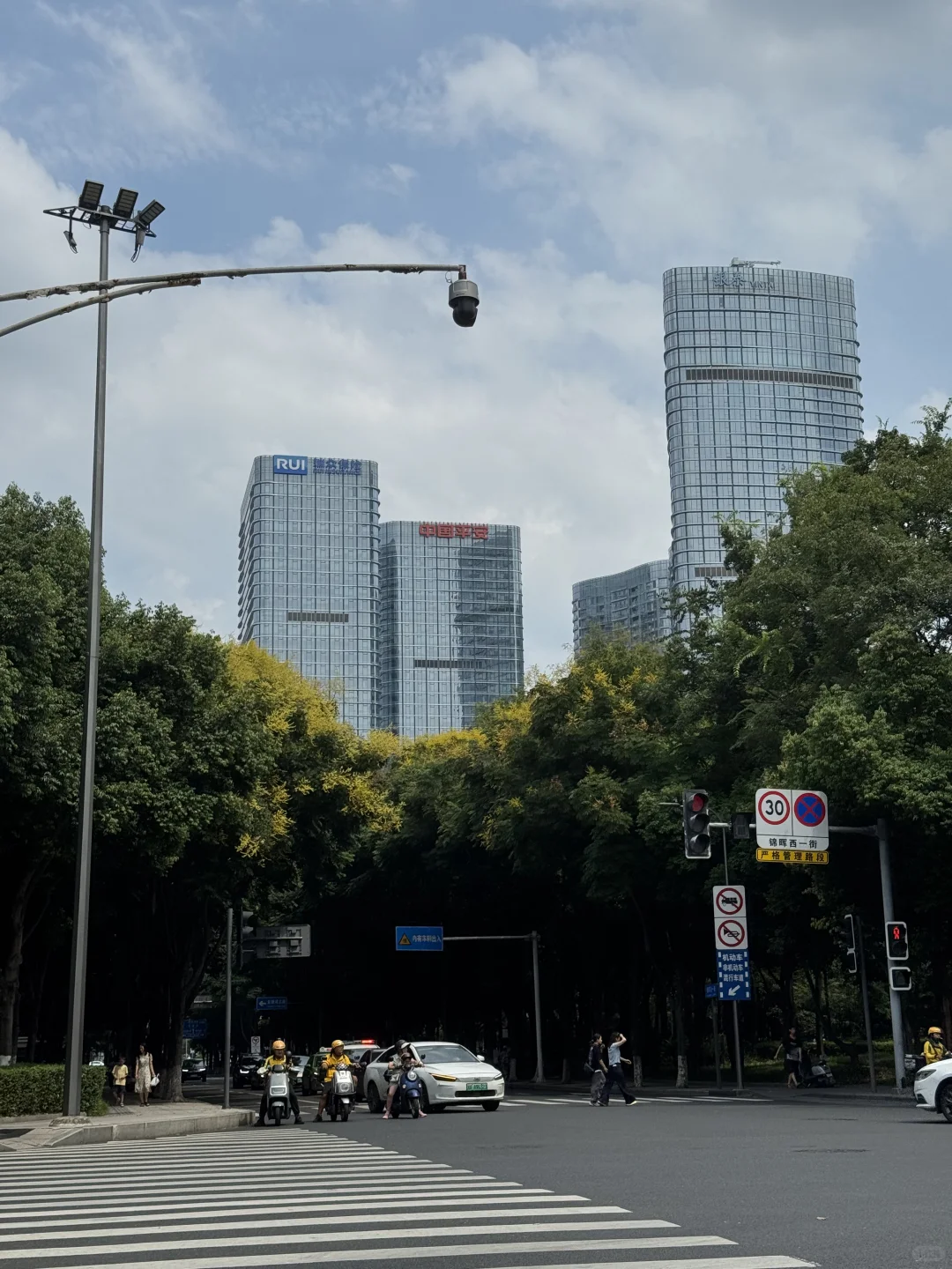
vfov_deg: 39.7
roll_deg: +2.1
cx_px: 476
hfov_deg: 30.3
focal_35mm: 48
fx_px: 1760
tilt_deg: +12.3
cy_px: 634
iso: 64
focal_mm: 6.76
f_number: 1.78
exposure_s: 1/7937
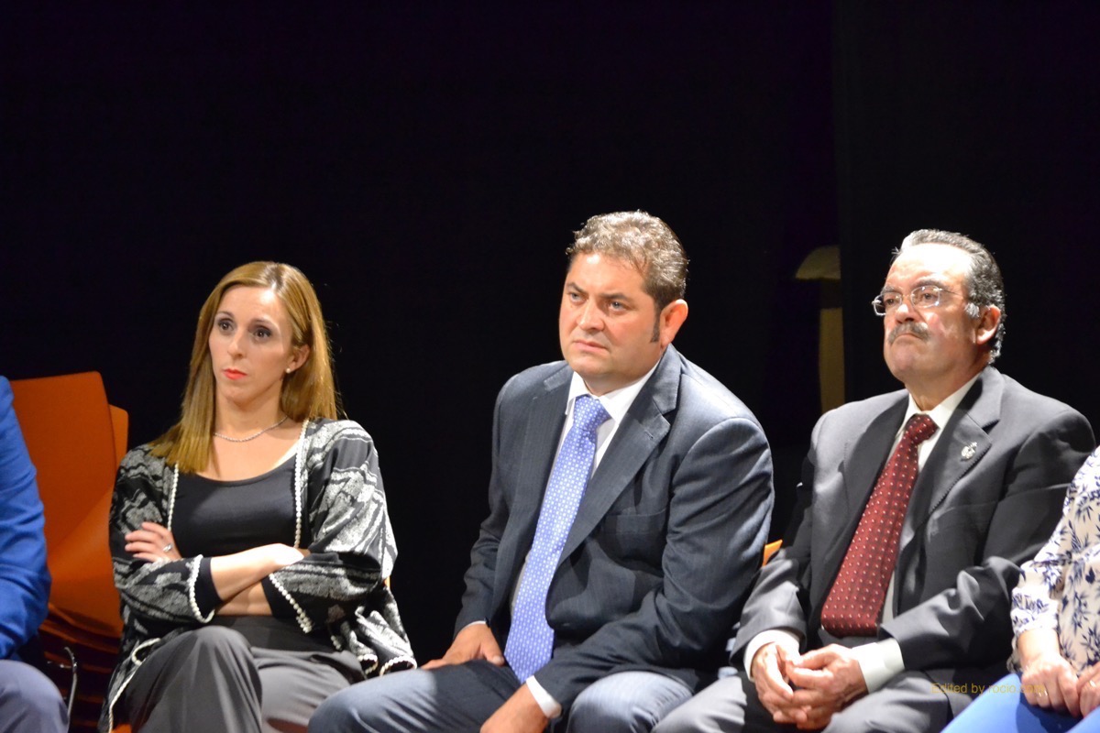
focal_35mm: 225
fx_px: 6874
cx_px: 550
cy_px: 366
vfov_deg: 6.1
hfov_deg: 9.1
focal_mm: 150
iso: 3200
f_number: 5
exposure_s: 1/40
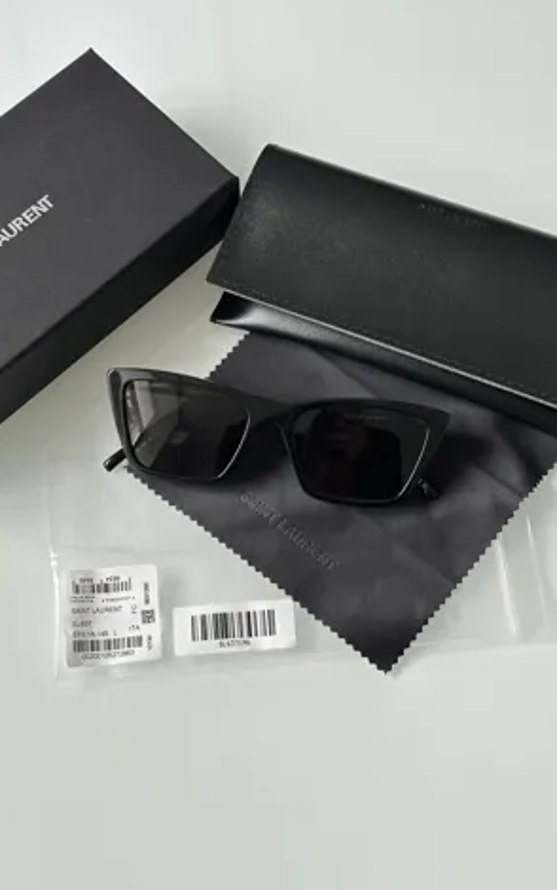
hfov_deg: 24.9
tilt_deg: -67.3
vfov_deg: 38.9
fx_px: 1262
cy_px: 437
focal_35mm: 52
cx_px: 260
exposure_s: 1/131
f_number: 1.78
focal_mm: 6.86
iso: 80
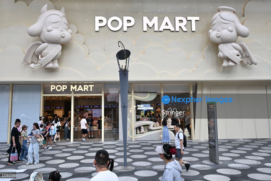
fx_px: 230
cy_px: 90
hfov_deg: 61.1
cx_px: 136
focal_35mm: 30
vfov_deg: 43.0
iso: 360
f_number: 9
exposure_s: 1/200
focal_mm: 30.5
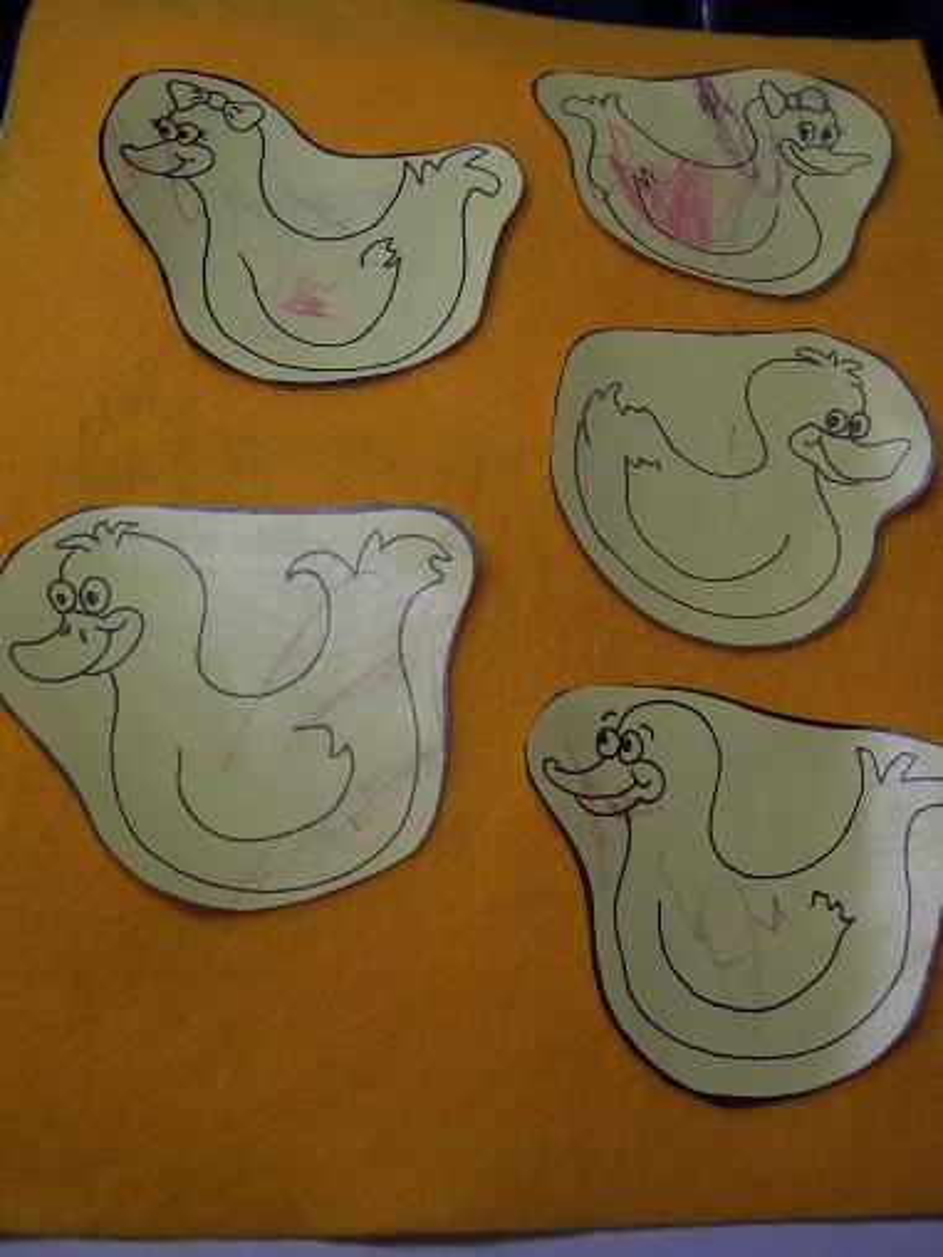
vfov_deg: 50.1
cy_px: 628
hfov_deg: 38.7
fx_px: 1344
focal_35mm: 37
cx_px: 472
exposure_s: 1/90
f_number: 2.8
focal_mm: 5.6
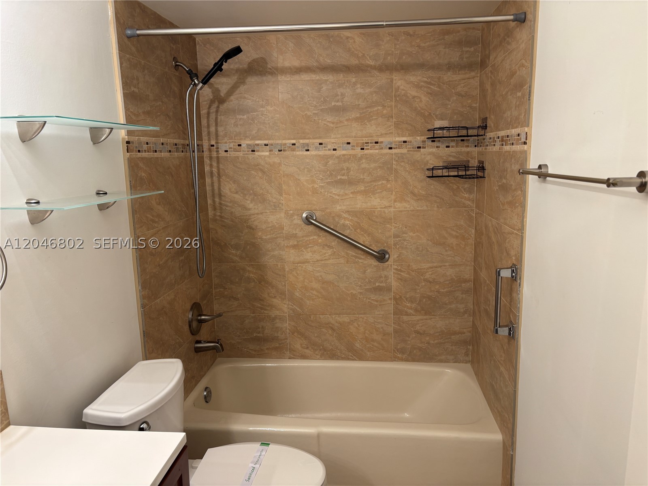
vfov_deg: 53.1
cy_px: 243
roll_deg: +1.0
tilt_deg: -10.1
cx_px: 324
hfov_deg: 67.3
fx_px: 487
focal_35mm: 26
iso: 80
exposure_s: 1/60
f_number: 1.6
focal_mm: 5.96
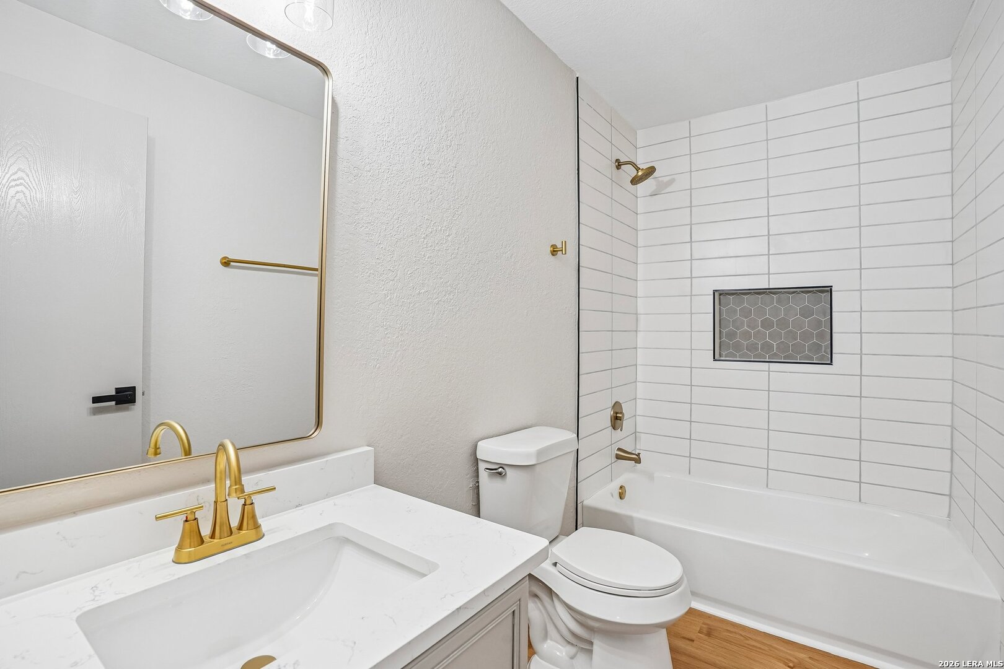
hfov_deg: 96.7
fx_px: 446
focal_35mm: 16
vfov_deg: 73.7
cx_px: 502
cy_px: 334
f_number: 8
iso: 400
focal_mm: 16
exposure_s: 1/25
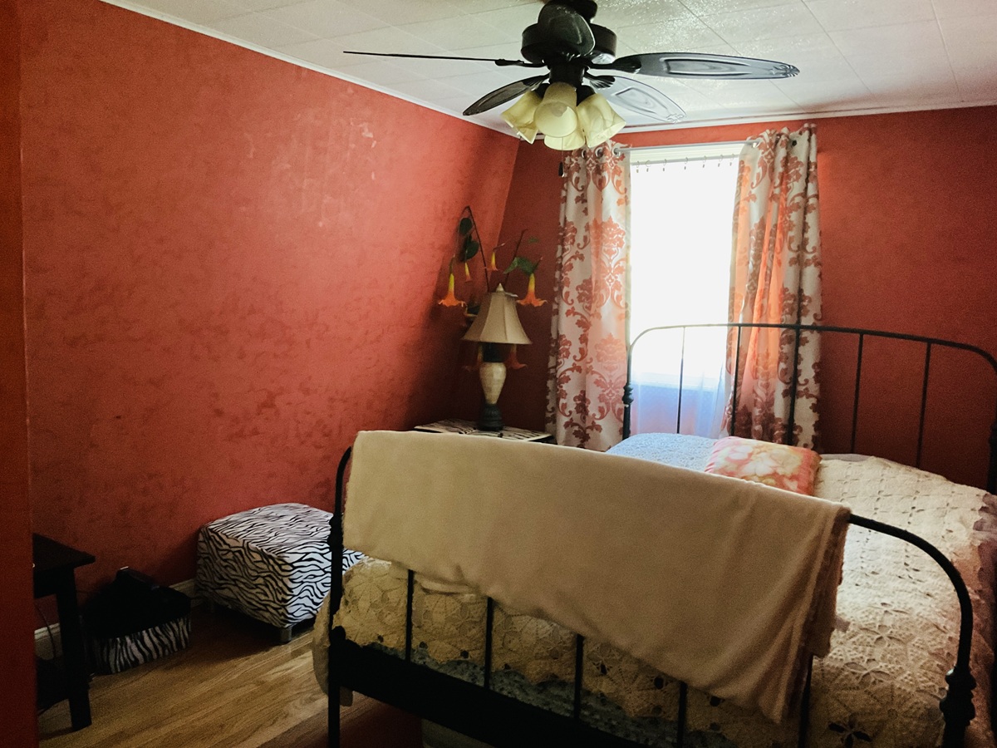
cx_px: 498
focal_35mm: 29
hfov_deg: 61.7
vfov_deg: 48.2
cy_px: 374
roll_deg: -1.6
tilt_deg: -6.2
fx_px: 835
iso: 500
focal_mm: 3
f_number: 1.8
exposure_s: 1/30
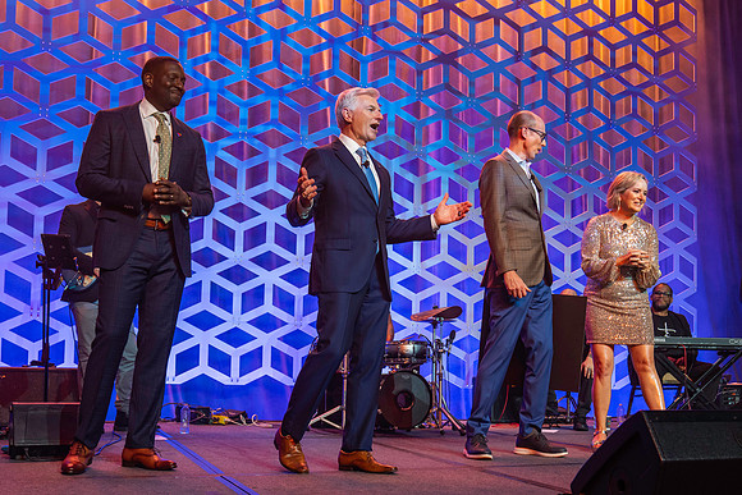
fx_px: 858
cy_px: 315
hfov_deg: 46.8
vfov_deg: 32.0
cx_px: 391
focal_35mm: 42
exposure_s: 1/200
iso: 1250
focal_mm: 30
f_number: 4
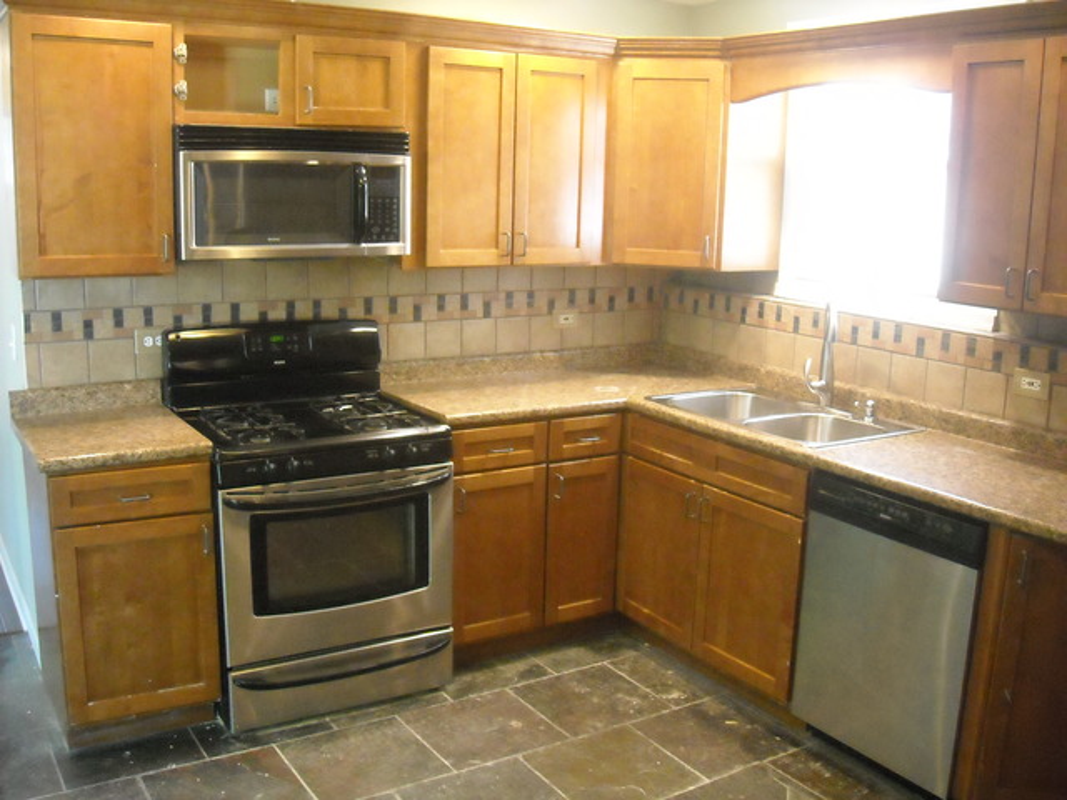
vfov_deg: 40.7
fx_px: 1079
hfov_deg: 52.6
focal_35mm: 35
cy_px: 400
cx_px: 534
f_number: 2.8
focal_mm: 5.7
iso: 800
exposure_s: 1/31
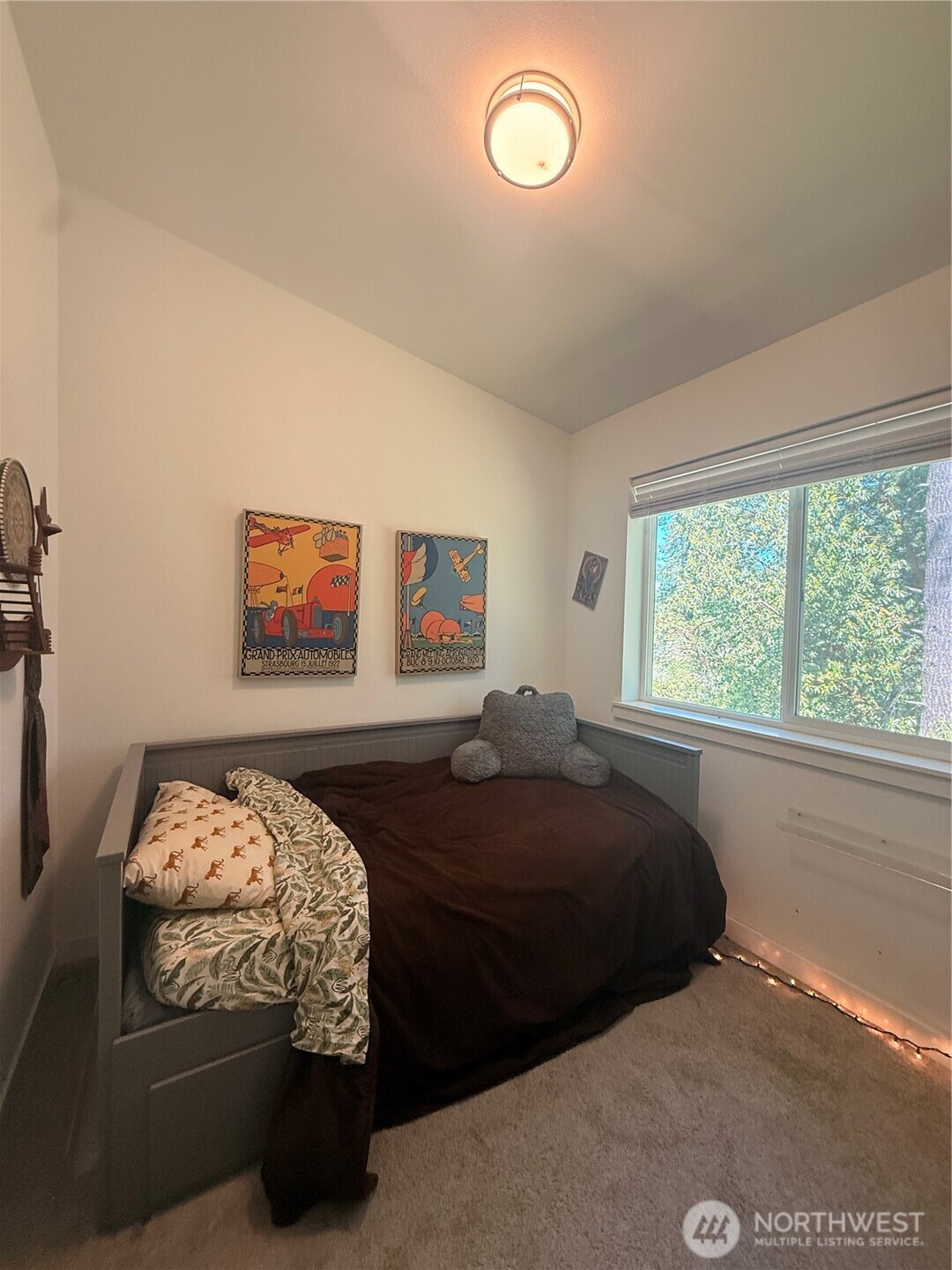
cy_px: 635
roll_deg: -3.1
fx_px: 513
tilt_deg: -1.4
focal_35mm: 14
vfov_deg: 102.1
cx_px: 476
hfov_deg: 85.7
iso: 250
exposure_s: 1/120
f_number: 2.2
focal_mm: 2.22
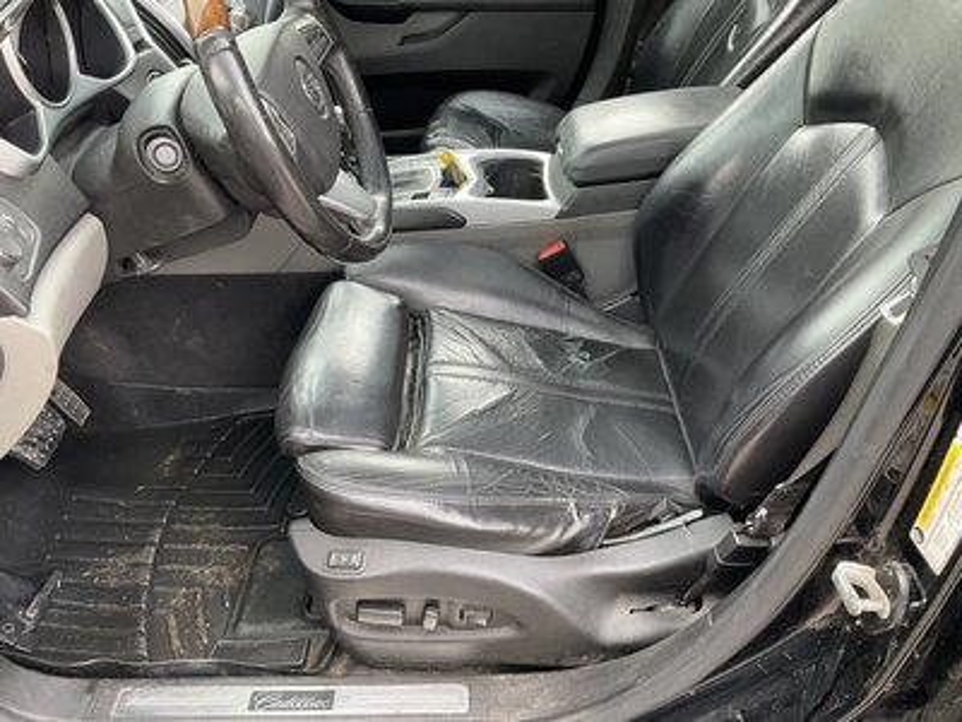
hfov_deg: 61.7
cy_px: 361
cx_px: 481
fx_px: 806
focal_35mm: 29
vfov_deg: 48.2
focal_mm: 3
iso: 64
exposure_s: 1/122
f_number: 1.8
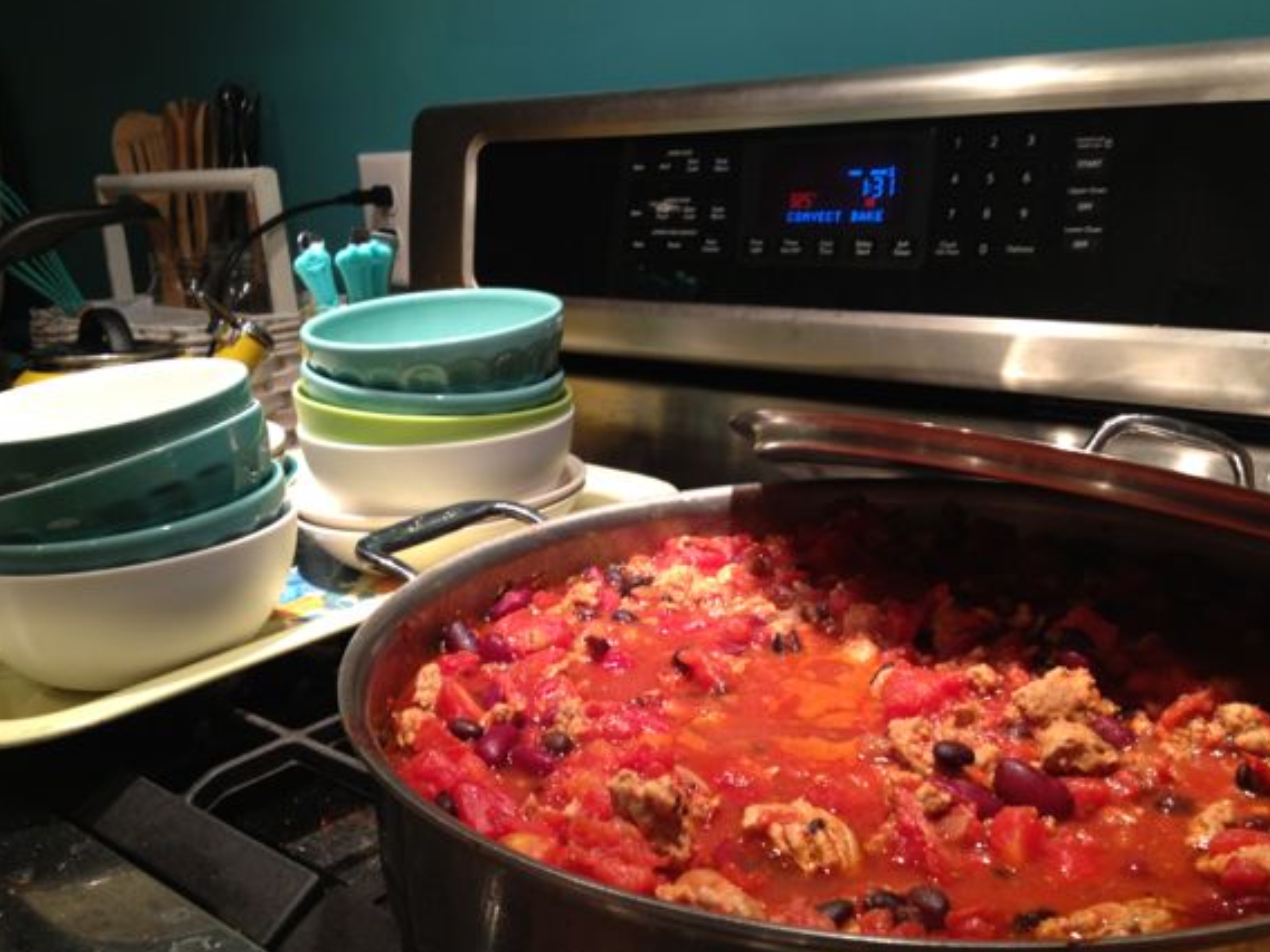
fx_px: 1357
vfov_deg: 38.7
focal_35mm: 37
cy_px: 487
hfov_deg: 50.1
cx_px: 628
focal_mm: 4.28
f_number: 2.4
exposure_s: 1/20
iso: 80
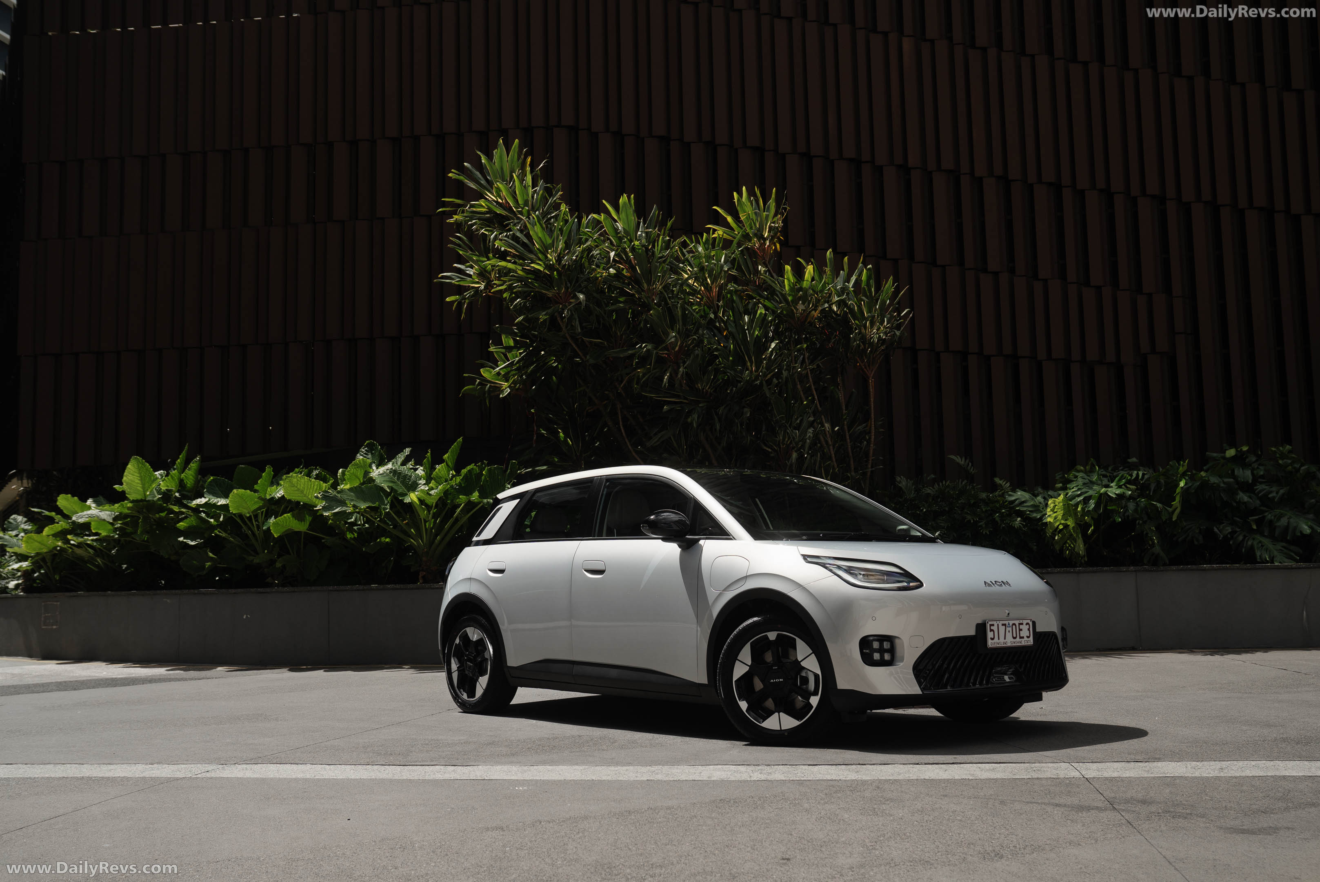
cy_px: 441
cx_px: 660
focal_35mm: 34
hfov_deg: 55.8
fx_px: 1247
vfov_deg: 38.9
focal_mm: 34
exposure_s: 1/640
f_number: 5
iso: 200
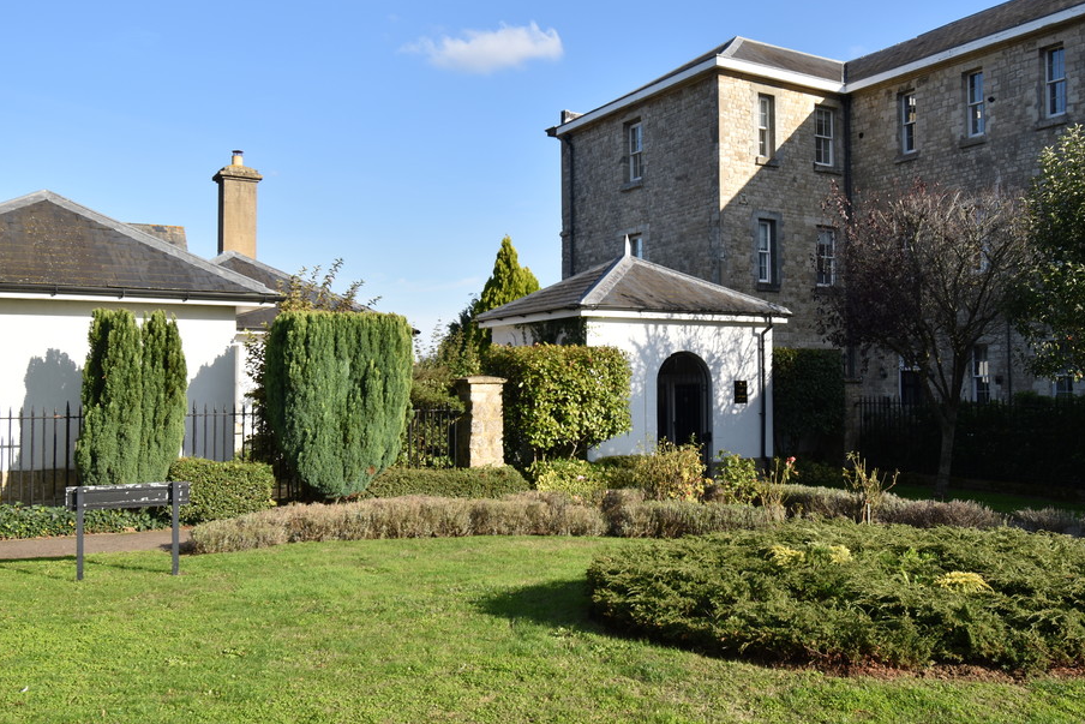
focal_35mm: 34
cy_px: 337
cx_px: 592
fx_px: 1025
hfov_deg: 55.7
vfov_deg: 38.9
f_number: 8
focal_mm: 20
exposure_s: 1/250
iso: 125
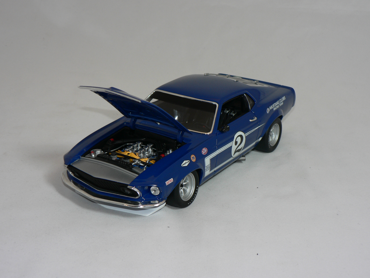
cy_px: 139
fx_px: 631
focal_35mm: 59
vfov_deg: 24.8
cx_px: 185
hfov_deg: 32.7
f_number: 3.2
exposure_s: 1/60
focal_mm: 9.8
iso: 80
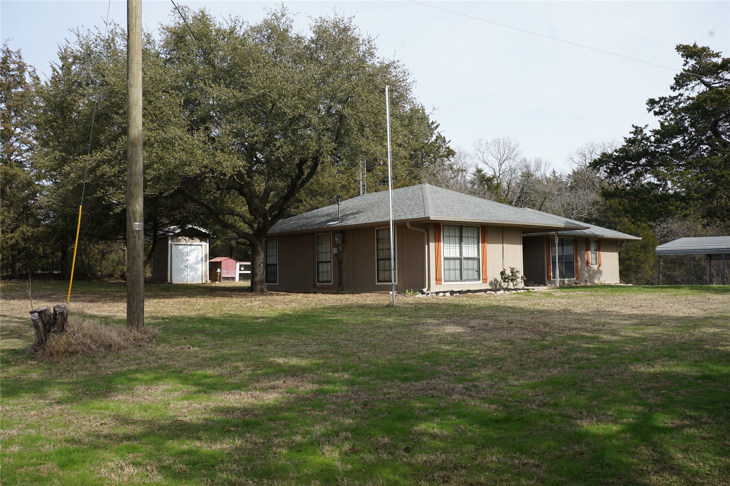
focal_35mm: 32
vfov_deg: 41.1
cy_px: 243
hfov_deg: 58.7
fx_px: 649
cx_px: 365
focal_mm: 32
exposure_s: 1/160
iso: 100
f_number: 9
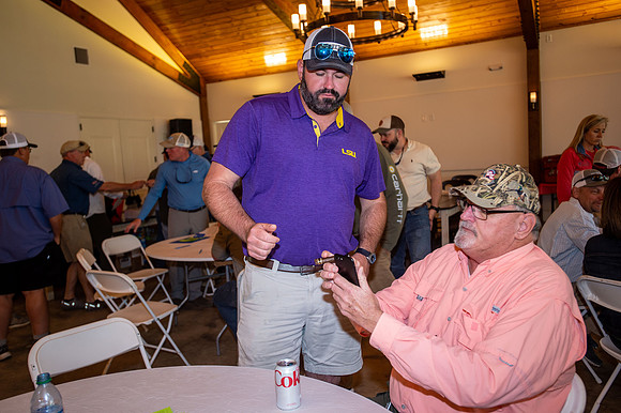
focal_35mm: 30
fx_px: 517
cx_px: 310
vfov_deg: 43.6
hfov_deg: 62.0
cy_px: 206
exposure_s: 1/125
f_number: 3.5
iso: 900
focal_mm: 30
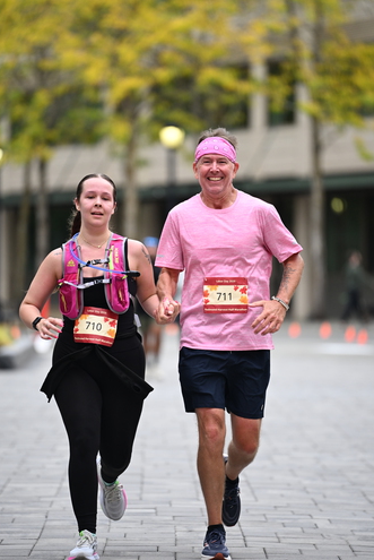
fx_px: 3452
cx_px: 181
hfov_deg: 6.2
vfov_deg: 9.3
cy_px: 286
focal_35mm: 222
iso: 640
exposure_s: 1/1600
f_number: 2.8
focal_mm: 200
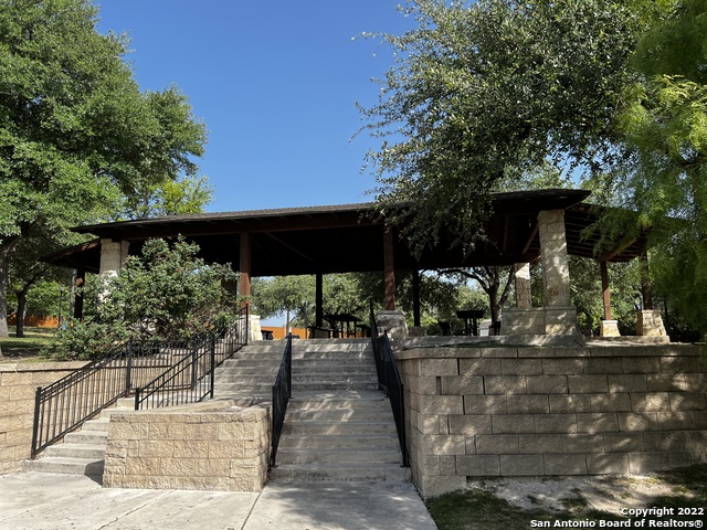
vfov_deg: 53.1
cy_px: 265
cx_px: 354
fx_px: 531
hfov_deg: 67.3
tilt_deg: +9.9
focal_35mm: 26
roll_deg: +0.2
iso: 50
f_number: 1.5
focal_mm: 5.7
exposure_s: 1/1972
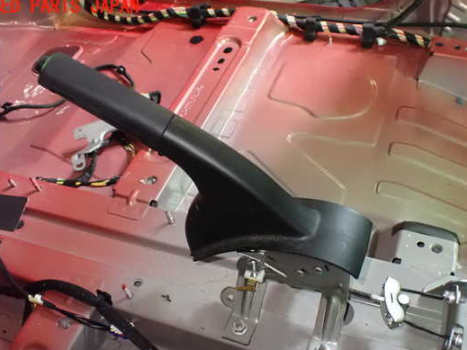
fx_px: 499
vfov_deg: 38.6
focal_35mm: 37
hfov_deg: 50.1
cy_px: 198
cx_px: 246
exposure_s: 1/25
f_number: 2.4
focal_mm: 5.79
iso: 1600
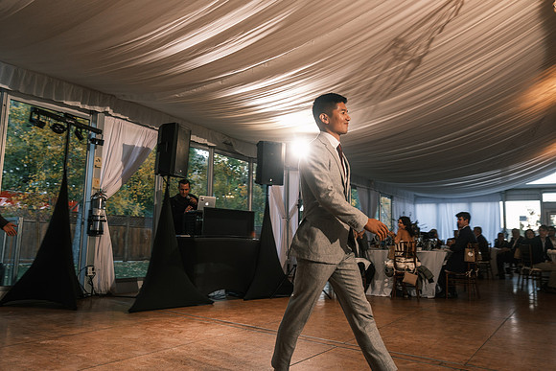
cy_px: 186
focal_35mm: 27
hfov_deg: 67.4
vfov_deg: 48.0
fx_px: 417
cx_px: 278
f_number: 2.8
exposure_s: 1/250
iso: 400
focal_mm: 18
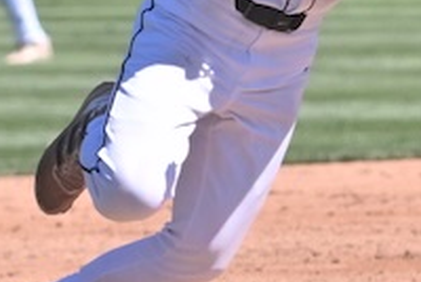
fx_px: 11829
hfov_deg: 2.0
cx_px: 48
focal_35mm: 1010
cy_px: -116
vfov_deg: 1.4
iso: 200
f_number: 4.5
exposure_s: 1/2000
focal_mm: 135
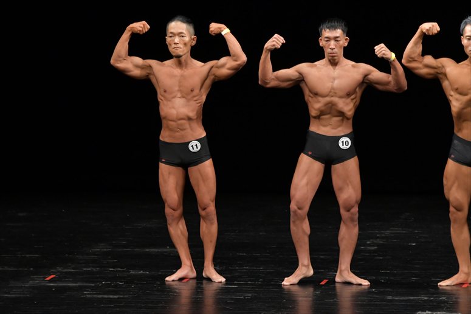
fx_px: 3727
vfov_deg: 4.8
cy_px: 157
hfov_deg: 7.2
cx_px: 236
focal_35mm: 285
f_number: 5.6
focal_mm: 190
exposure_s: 1/400
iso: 2500
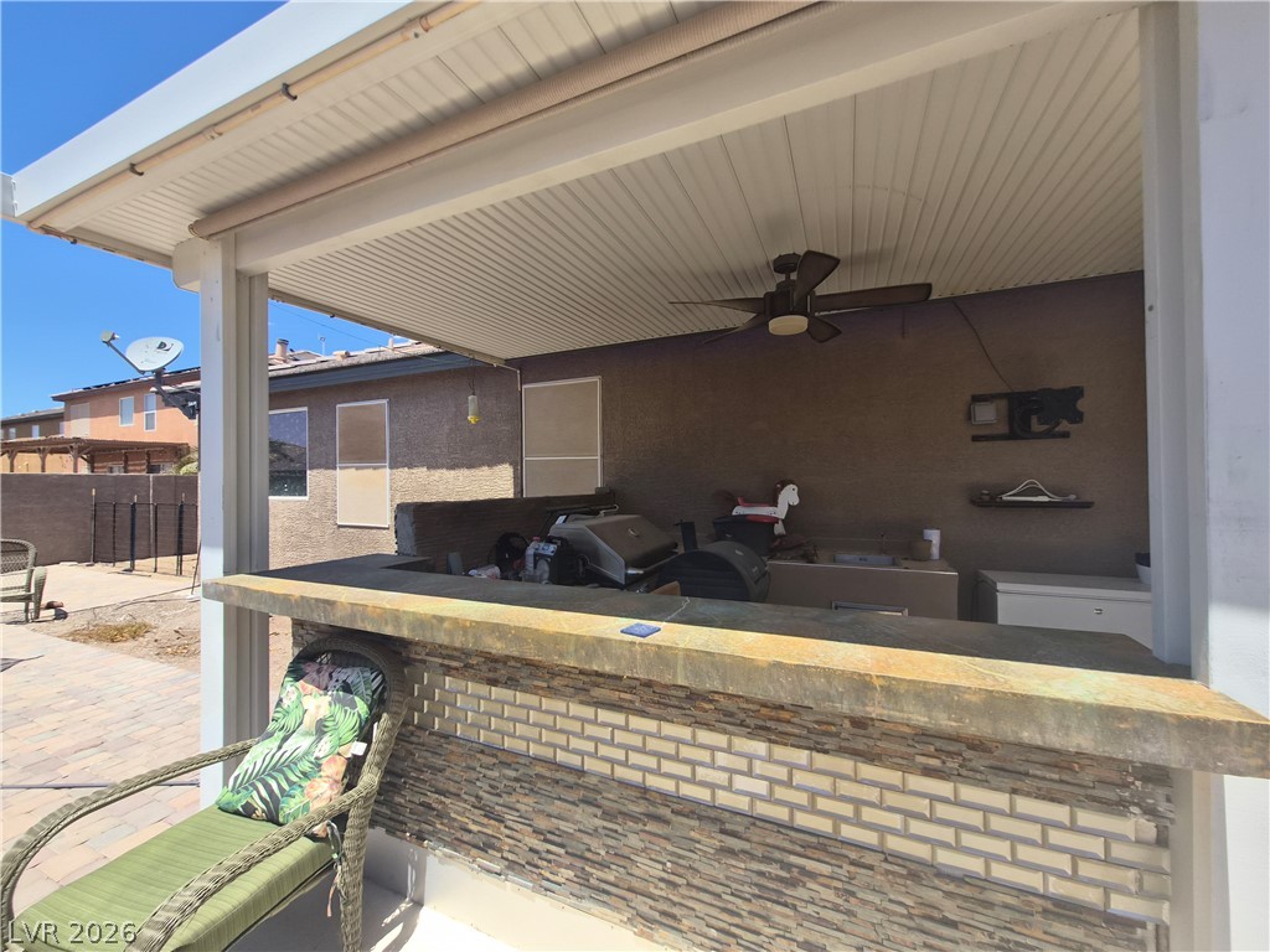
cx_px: 635
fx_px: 477
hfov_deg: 106.2
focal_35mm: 13
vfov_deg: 89.9
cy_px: 476
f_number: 2.2
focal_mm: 1.7
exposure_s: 1/872
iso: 25
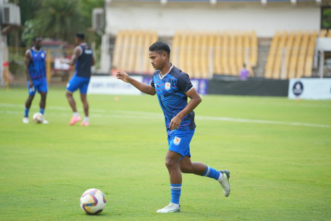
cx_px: 166
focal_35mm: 150
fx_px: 1379
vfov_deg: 9.2
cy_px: 110
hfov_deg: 13.7
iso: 200
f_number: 2.8
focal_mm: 150
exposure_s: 1/1000
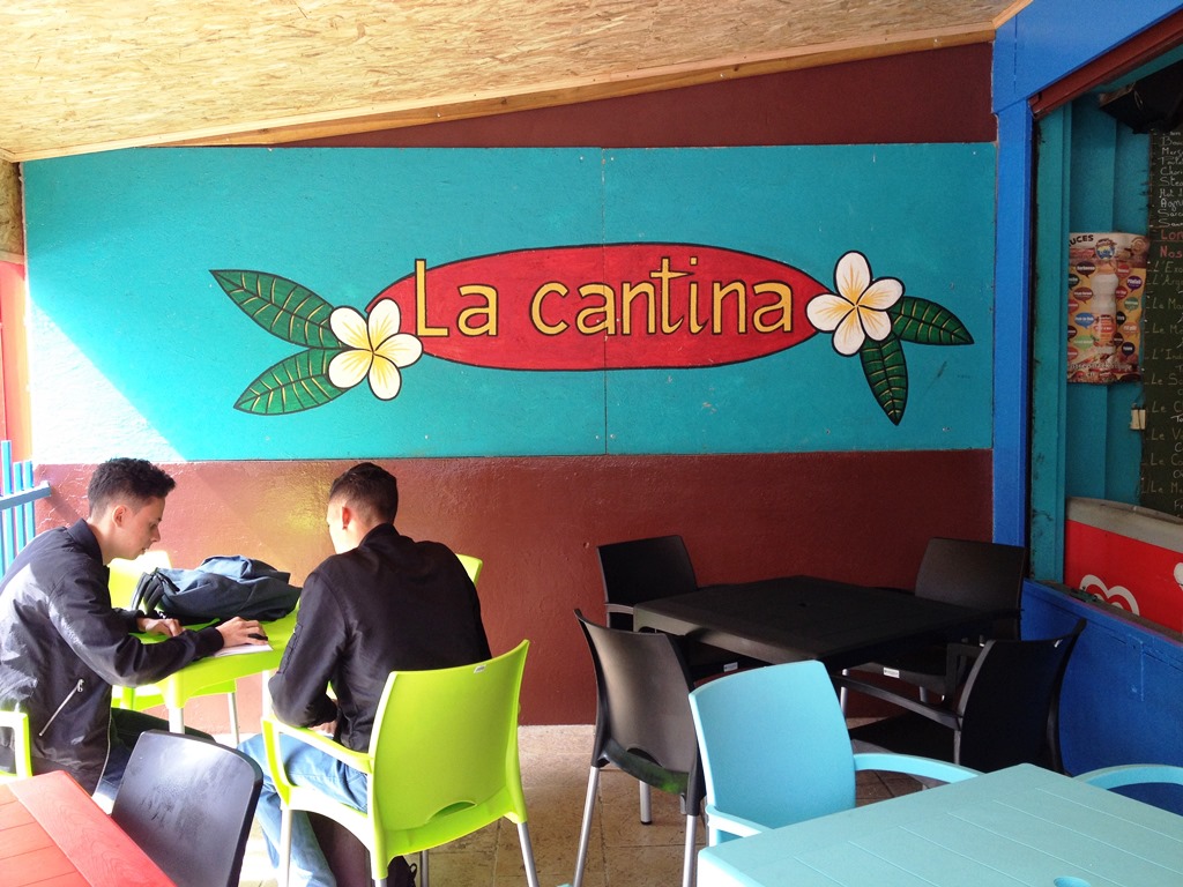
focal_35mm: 35
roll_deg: -0.4
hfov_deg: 52.6
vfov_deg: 40.7
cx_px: 592
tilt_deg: -7.6
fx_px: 1196
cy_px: 444
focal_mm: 4.28
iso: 64
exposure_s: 1/120
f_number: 2.4
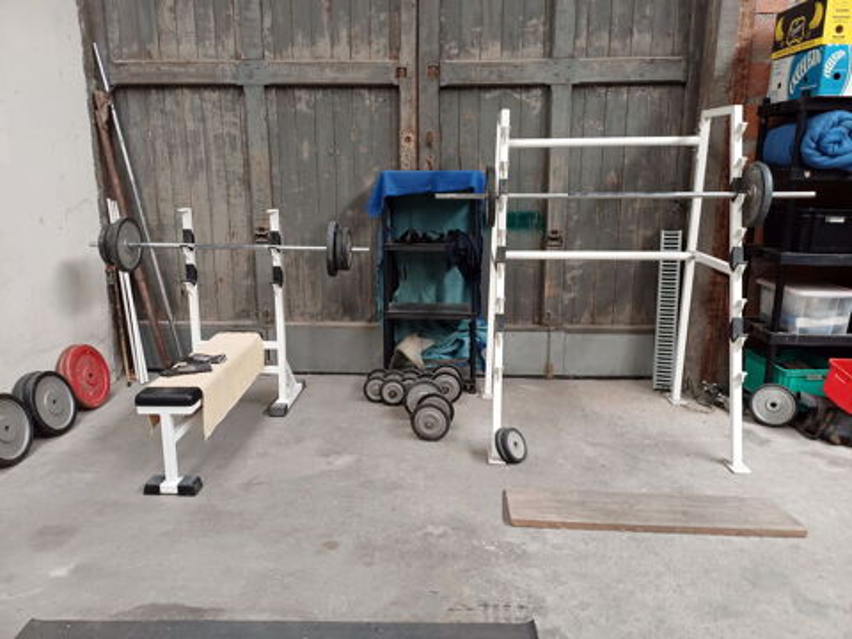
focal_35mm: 25
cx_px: 426
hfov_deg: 69.4
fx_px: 615
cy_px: 320
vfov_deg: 54.9
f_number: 1.8
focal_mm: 4.65
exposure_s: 1/50
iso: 160
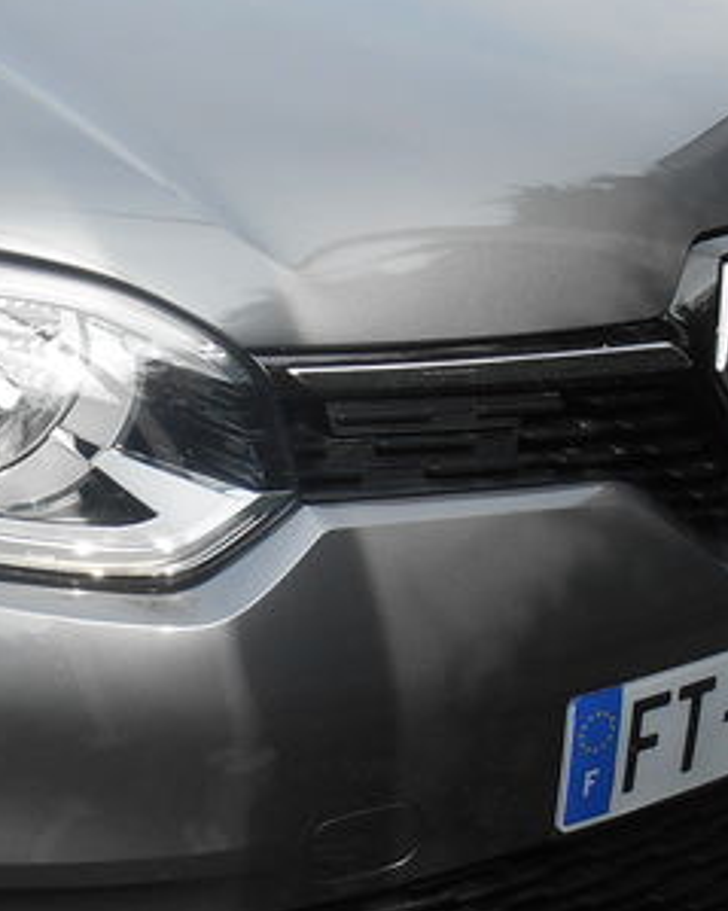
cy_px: 296
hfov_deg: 17.8
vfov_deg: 22.4
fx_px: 2290
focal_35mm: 85
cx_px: 91
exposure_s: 1/500
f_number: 3.4
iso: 80
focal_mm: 4.7
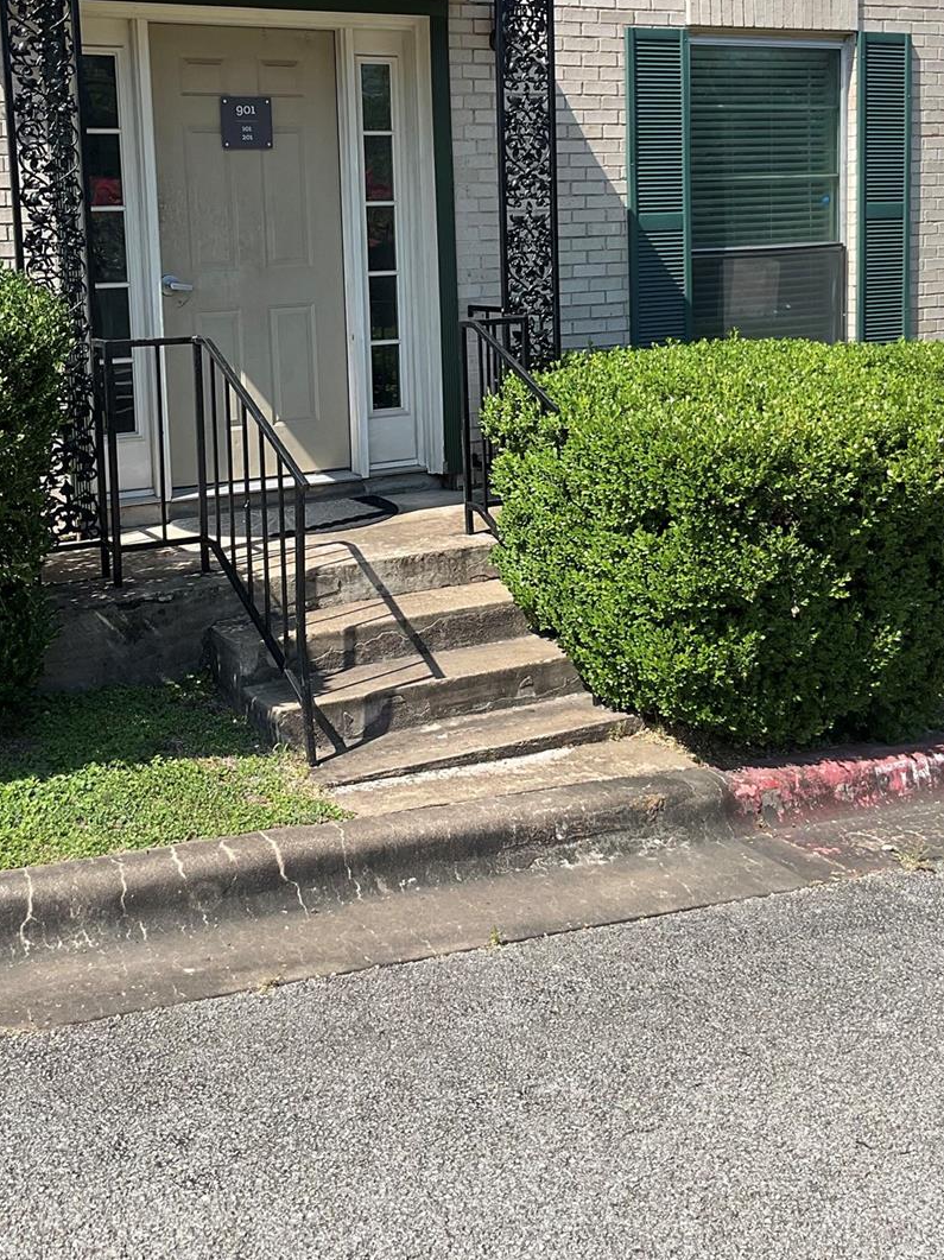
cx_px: 430
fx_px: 1528
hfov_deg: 34.3
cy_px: 392
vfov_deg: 44.0
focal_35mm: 42
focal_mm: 3
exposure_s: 1/1144
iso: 16
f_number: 1.8
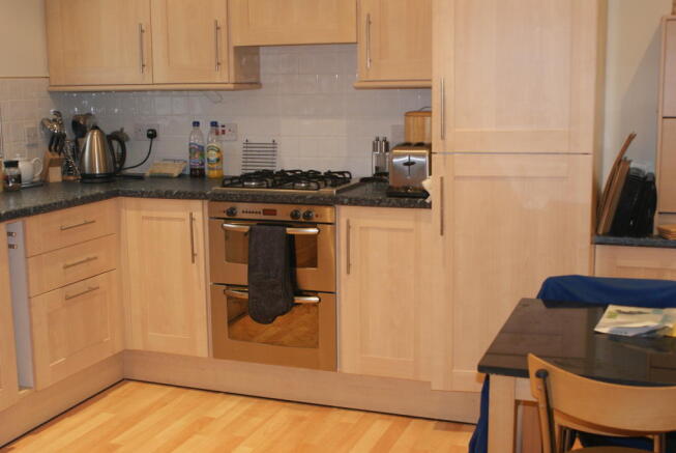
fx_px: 846
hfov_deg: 43.6
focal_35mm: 45
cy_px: 226
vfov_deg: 29.9
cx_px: 338
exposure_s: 1/60
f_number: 5
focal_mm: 30
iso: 400
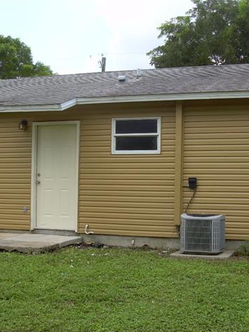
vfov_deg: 37.5
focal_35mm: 51
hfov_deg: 28.4
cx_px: 162
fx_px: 489
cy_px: 166
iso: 50
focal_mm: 6.3
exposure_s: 1/177
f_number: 4.6
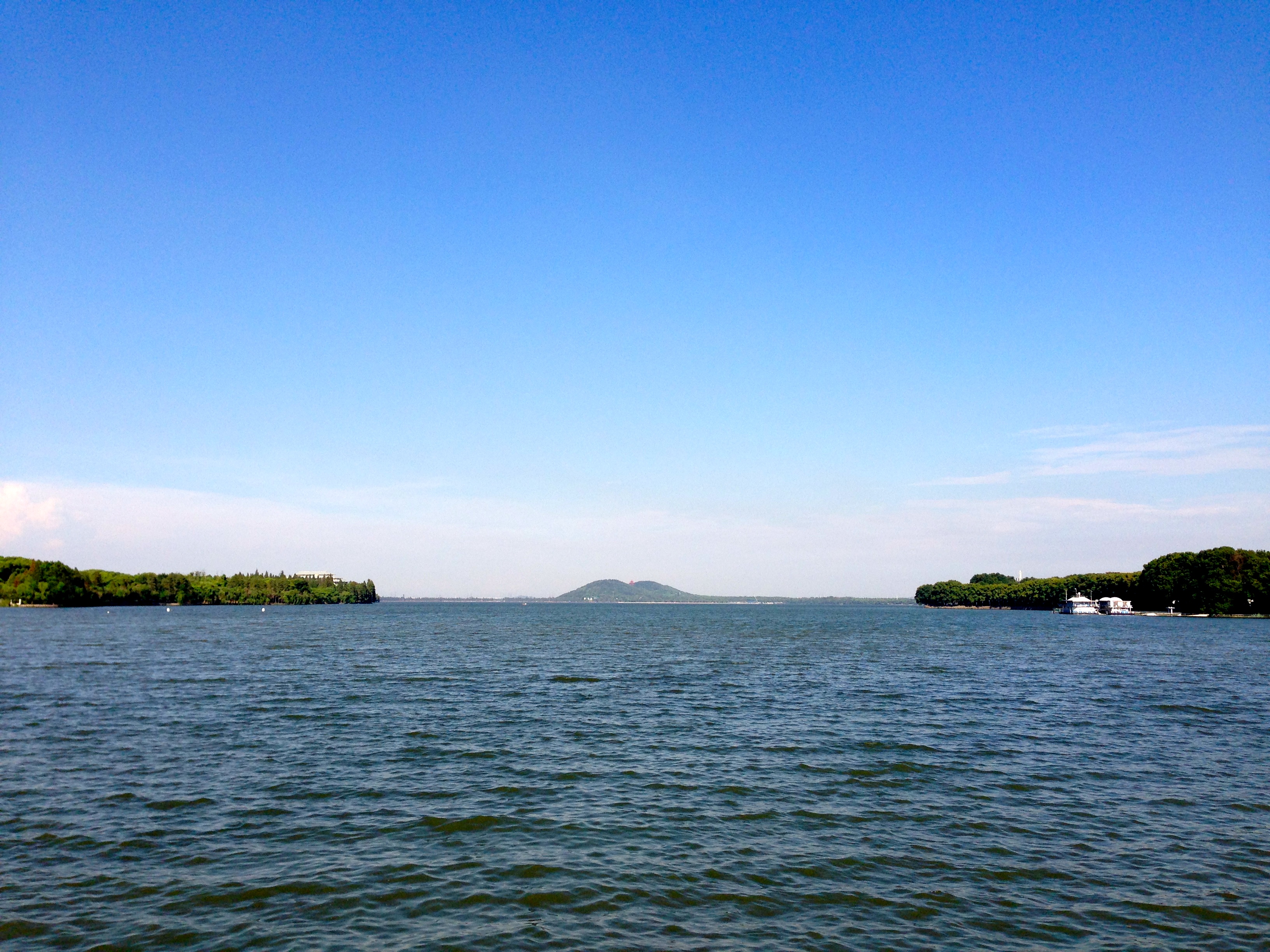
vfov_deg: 42.9
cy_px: 476
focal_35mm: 33
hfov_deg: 55.4
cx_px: 635
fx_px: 1211
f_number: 2.4
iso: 50
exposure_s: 1/1642
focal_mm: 4.13
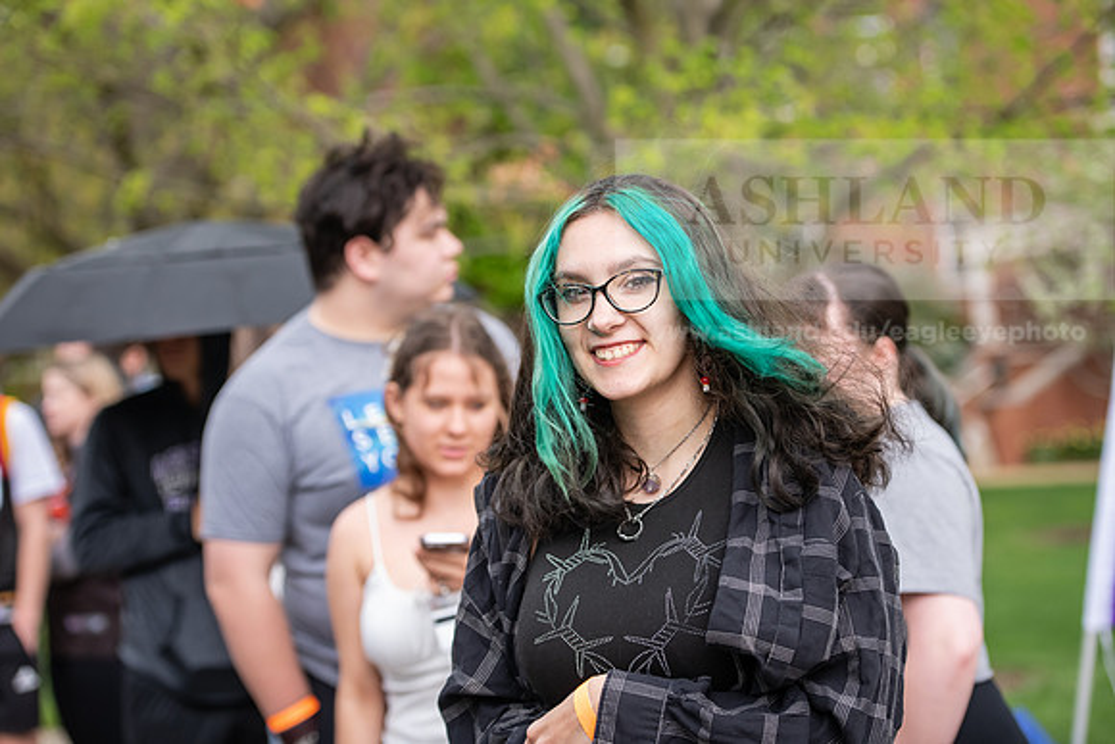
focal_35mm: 85
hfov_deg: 23.9
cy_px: 372
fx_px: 2633
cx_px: 558
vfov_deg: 16.1
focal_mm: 85
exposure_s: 1/320
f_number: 3.5
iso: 640
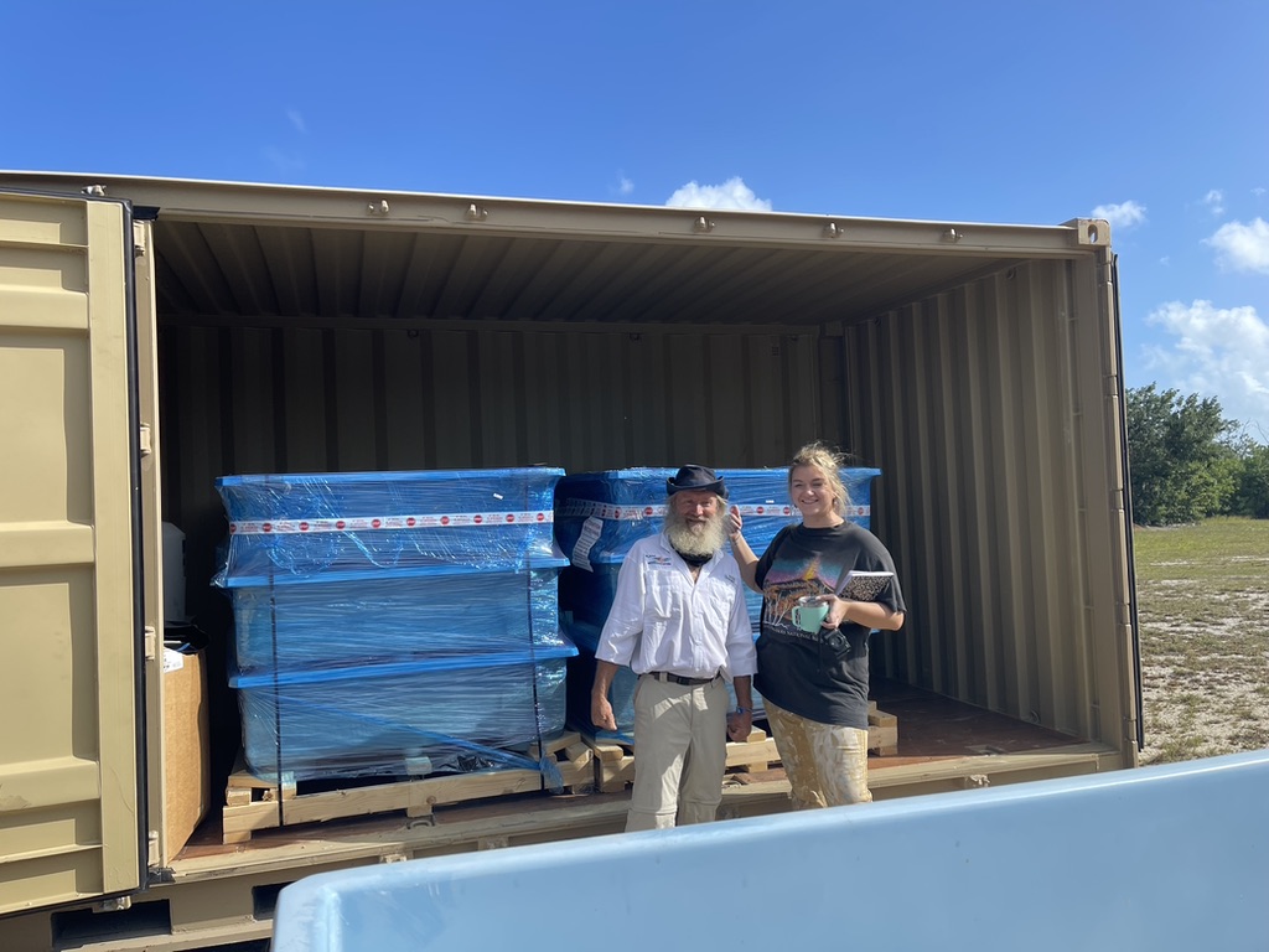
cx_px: 634
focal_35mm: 26
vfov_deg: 53.1
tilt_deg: +3.3
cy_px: 476
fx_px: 953
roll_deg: +2.2
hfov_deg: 67.3
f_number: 1.6
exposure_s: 1/2717
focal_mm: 5.1
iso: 32
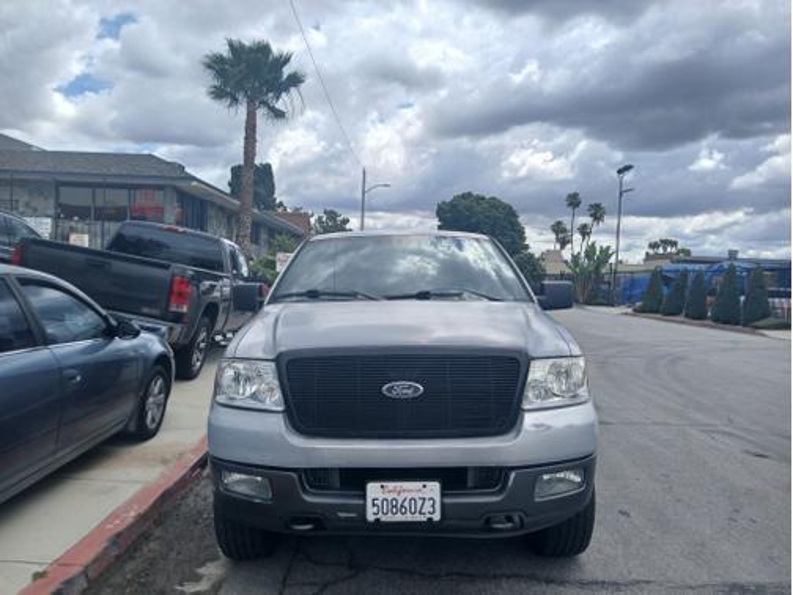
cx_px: 396
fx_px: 596
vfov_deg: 53.1
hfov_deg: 67.3
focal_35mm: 26
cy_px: 298
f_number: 1.8
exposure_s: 1/976
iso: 20
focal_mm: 3.98
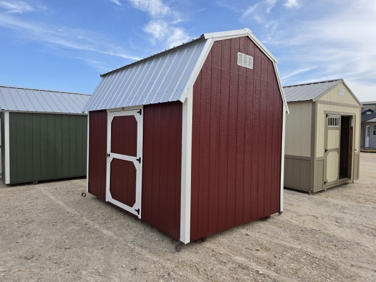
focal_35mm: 23
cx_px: 188
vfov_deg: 58.9
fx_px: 250
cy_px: 141
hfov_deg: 73.9
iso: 64
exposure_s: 1/3160
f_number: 1.4
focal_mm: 6.5
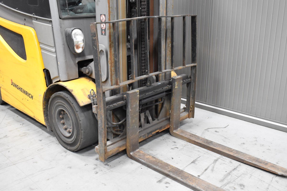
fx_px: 299
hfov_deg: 51.3
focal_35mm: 38
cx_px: 144
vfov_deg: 35.5
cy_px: 96
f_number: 5
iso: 1600
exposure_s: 1/25
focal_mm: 25
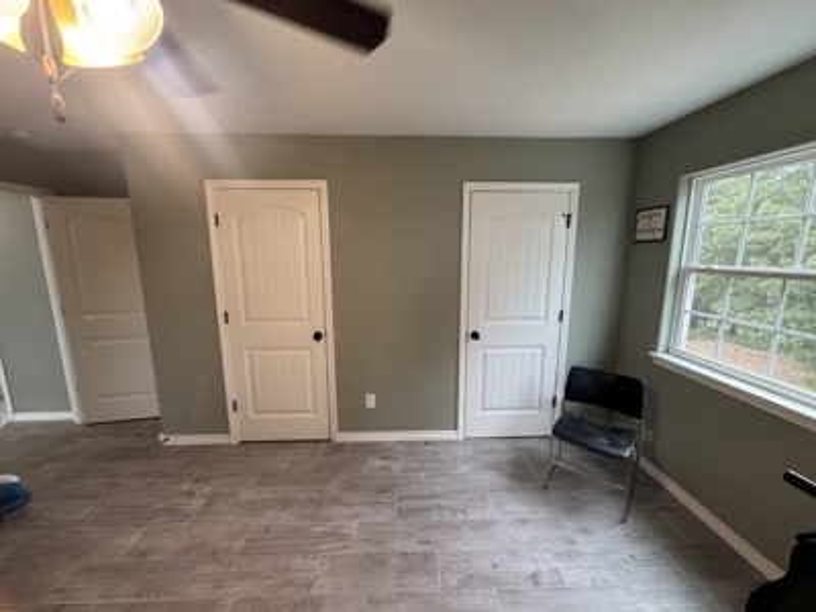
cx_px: 408
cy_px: 306
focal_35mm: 14
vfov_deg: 85.7
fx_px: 330
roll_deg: +0.3
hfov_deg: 102.1
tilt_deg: -10.0
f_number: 2.2
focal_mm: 2.22
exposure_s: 1/120
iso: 250
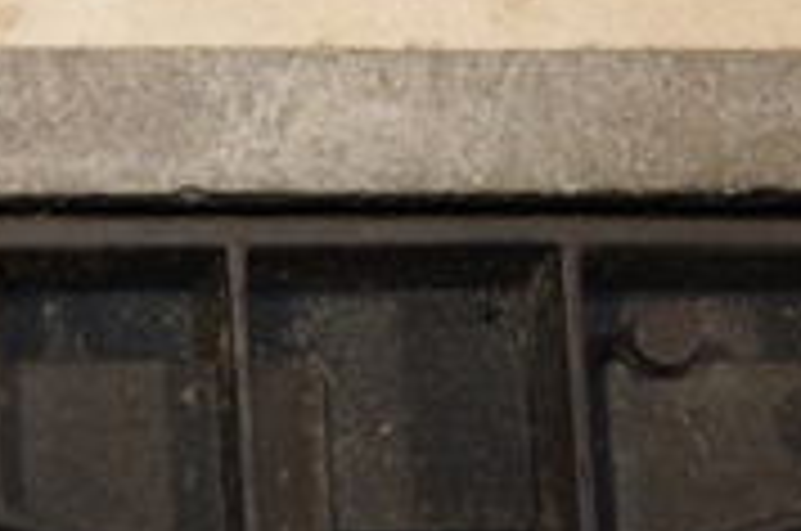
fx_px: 12589
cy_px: -256
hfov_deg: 3.6
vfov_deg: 2.4
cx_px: 108
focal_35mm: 567
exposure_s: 1/200
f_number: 5.6
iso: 800
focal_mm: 105
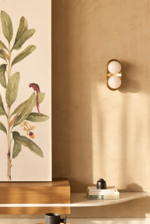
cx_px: 43
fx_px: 499
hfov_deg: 17.0
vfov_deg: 25.3
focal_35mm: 80
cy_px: 79
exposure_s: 1/2.5
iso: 100
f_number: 8
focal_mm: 28
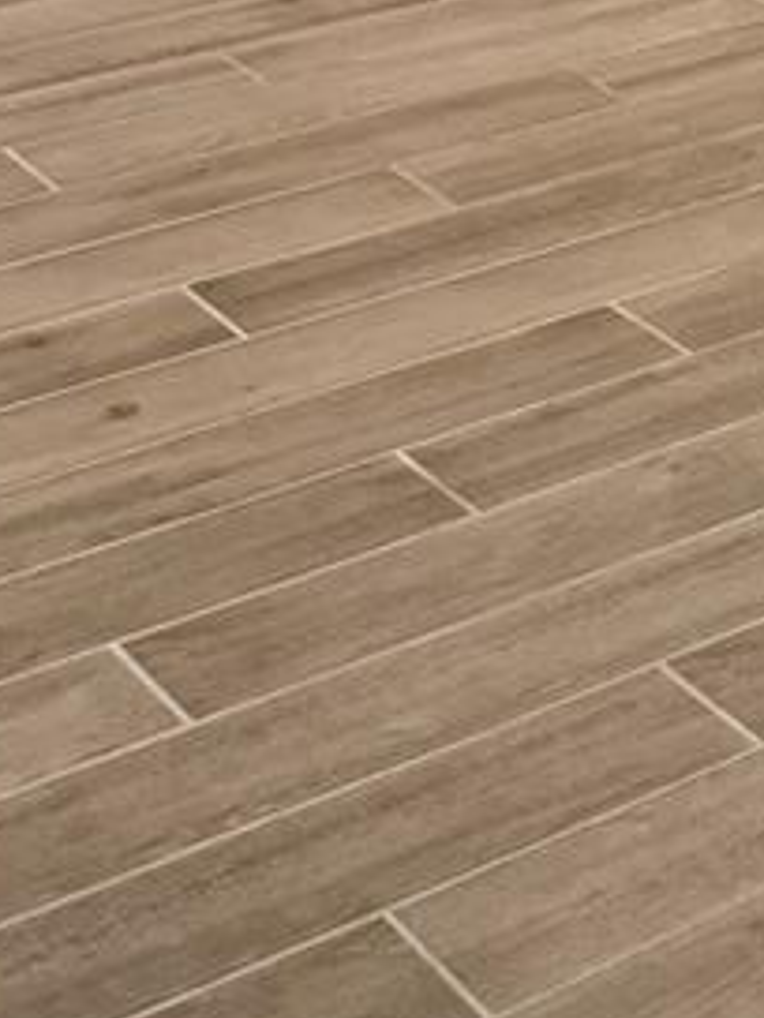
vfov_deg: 15.2
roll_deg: -1.9
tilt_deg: -1.2
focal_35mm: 106
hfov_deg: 12.4
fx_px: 3119
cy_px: -992
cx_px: 1513
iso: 250
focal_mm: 6.76
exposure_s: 1/60
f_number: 1.78
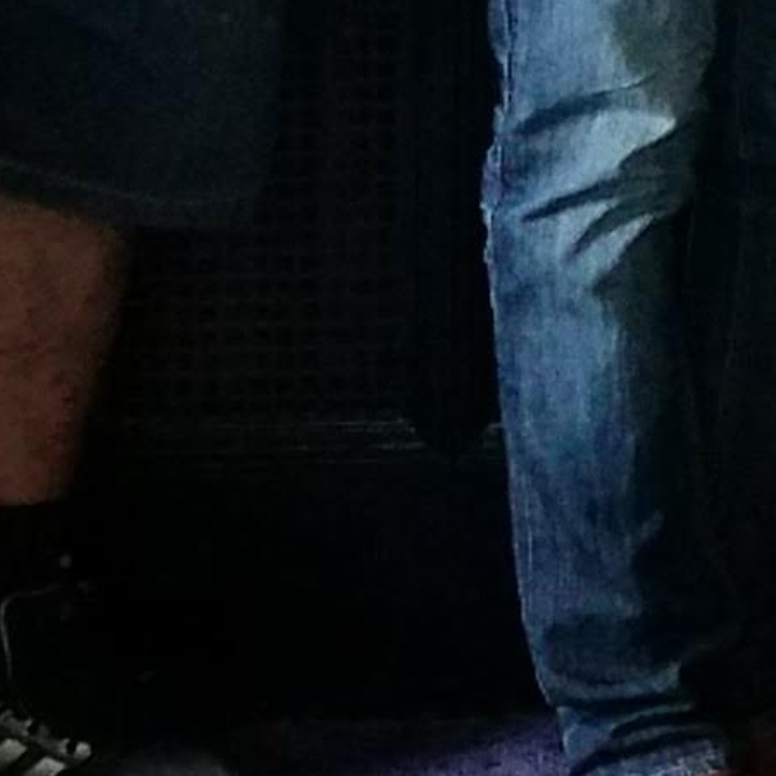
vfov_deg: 8.0
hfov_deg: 8.1
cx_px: 1578
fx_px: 5225
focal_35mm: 206
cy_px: -874
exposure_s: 1/120
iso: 50
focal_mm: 4.2
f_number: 1.7
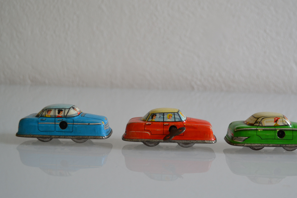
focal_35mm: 39
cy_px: 107
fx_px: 322
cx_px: 176
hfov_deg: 49.3
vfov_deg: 34.2
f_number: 4.5
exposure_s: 1/80
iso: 400
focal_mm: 20
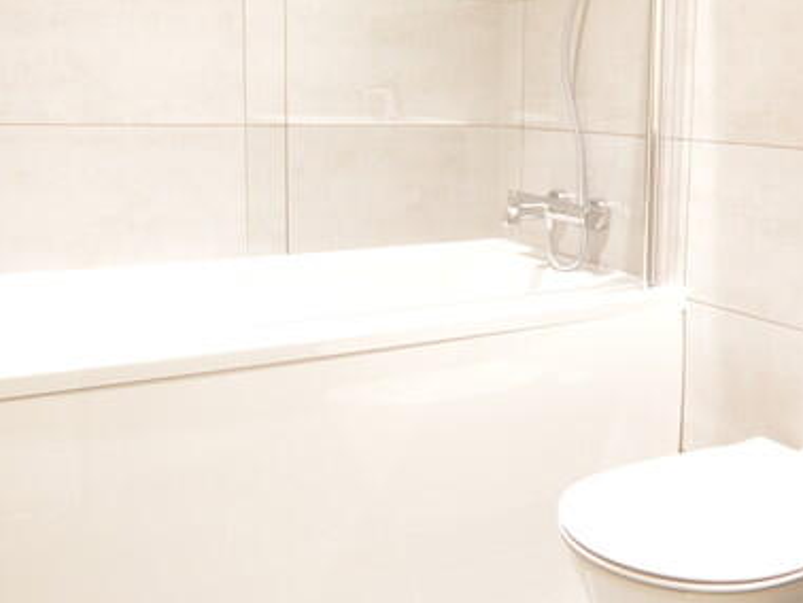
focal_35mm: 39
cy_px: 211
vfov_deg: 36.6
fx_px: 905
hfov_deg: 46.5
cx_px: 576
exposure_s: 1/15
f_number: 3.5
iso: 1100
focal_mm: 10
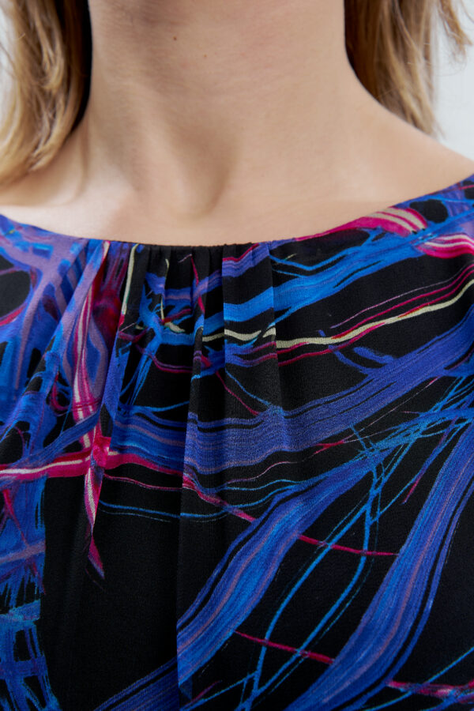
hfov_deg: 28.1
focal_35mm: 48
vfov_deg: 41.1
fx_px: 948
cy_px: 356
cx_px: 237
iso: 100
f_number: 10
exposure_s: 1/160
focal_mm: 48
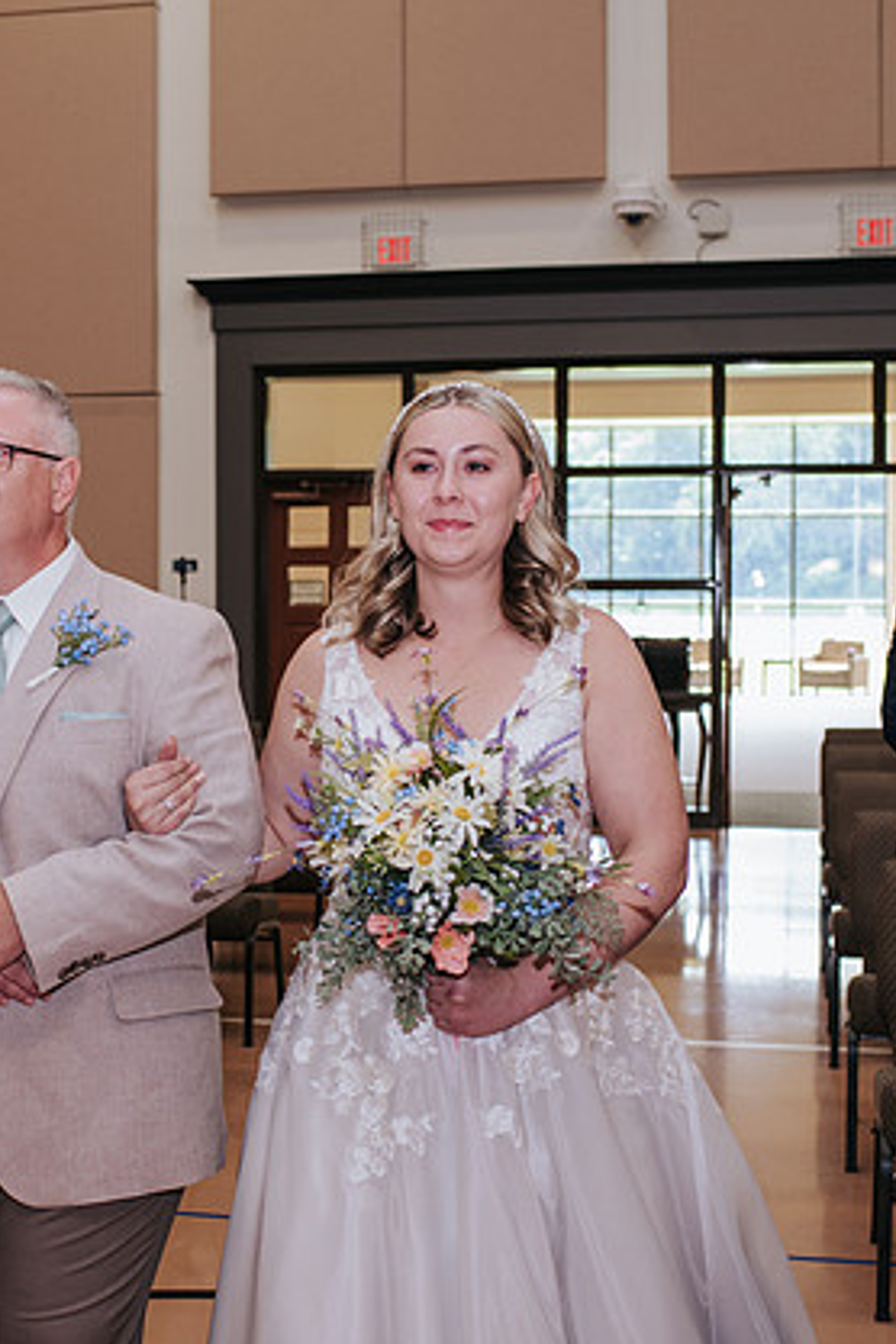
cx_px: 226
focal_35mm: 57
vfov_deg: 35.1
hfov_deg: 23.5
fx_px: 2128
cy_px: 663
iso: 720
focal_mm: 35
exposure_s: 1/200
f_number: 3.2
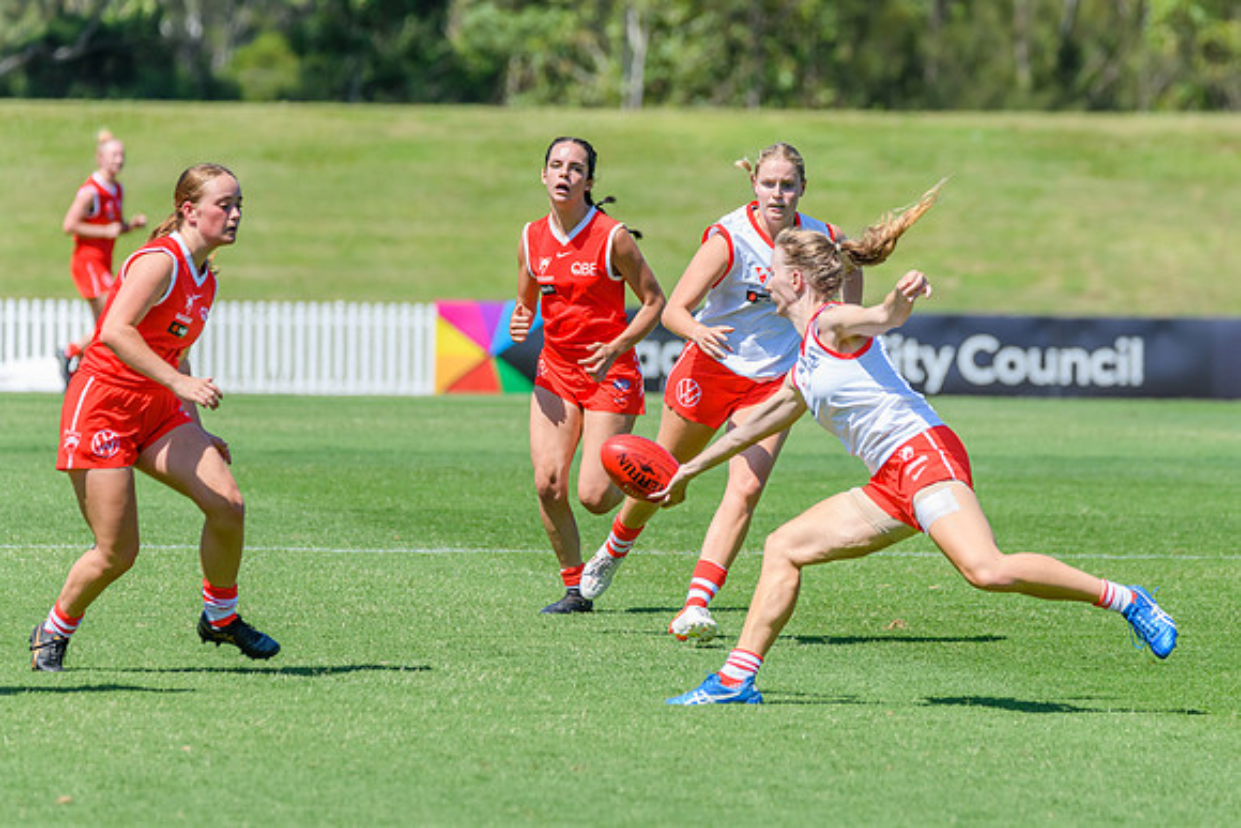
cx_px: 690
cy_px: 409
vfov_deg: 3.4
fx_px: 14155
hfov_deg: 5.0
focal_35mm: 411
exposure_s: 1/2000
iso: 800
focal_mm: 350
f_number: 8
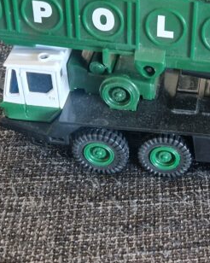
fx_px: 568
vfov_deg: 26.0
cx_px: 227
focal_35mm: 73
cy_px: 165
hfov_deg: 20.1
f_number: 1.8
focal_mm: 5.4
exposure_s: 1/50
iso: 640
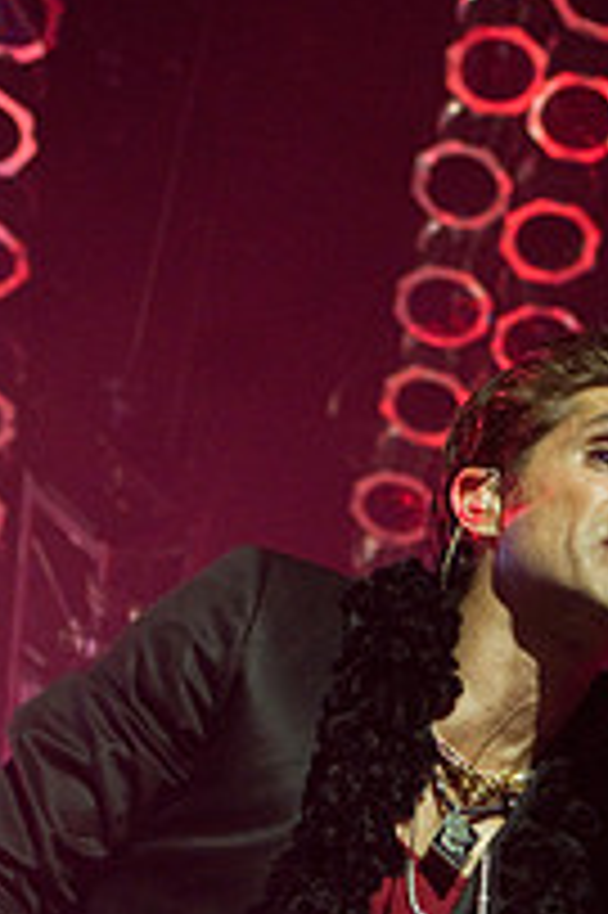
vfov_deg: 17.1
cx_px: 579
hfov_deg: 11.7
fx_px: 2946
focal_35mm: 116
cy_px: 991
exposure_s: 1/160
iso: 800
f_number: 3.2
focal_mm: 35
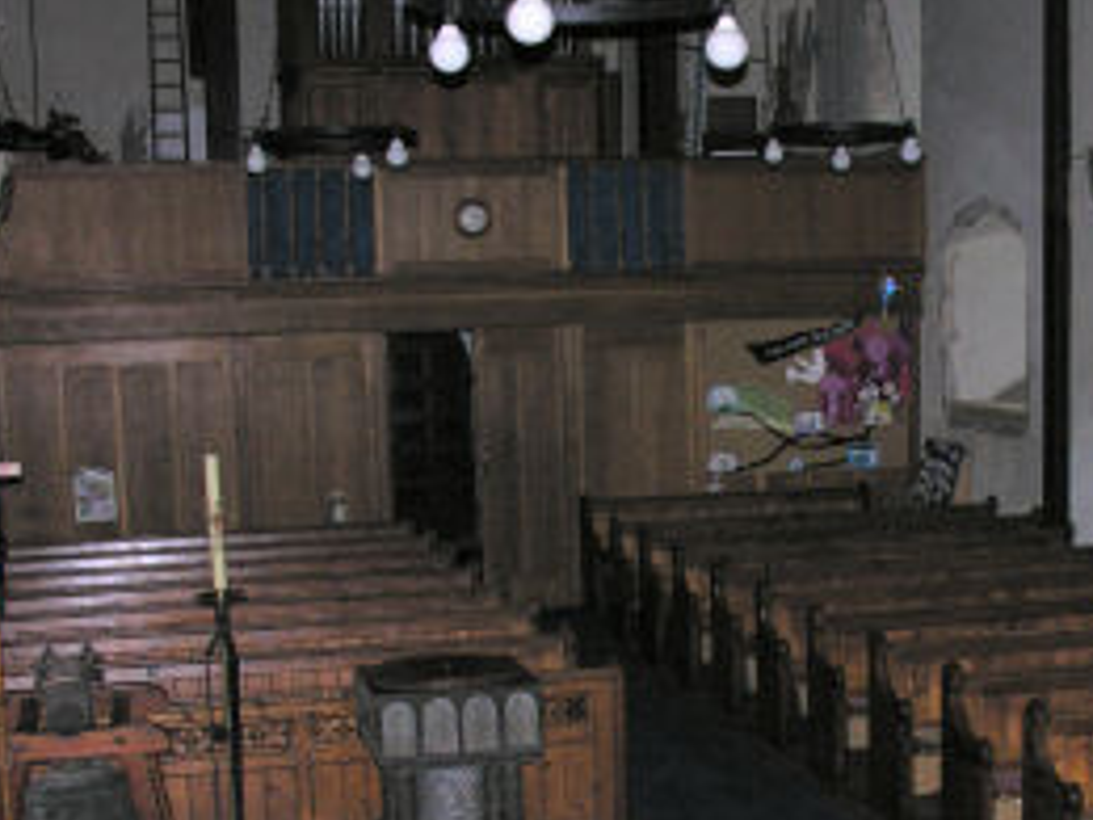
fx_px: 1958
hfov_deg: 30.8
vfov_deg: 23.4
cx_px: 778
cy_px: 616
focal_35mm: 62
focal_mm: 8.9
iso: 200
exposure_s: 1/60.1
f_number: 2.8
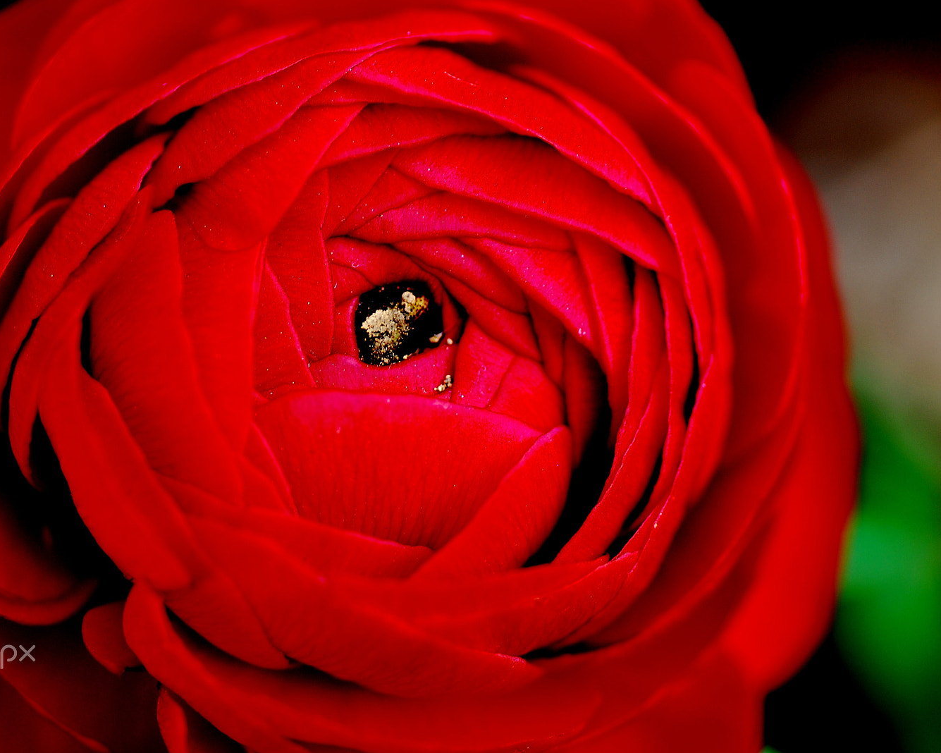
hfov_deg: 12.7
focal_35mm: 152
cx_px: 424
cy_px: 376
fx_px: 4233
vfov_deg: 10.2
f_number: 4
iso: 100
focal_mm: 90
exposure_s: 1/50
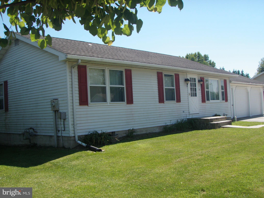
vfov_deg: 37.7
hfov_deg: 49.0
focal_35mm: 38
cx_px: 132
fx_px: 290
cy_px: 99
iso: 80
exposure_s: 1/500
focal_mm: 6.7
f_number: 3.5
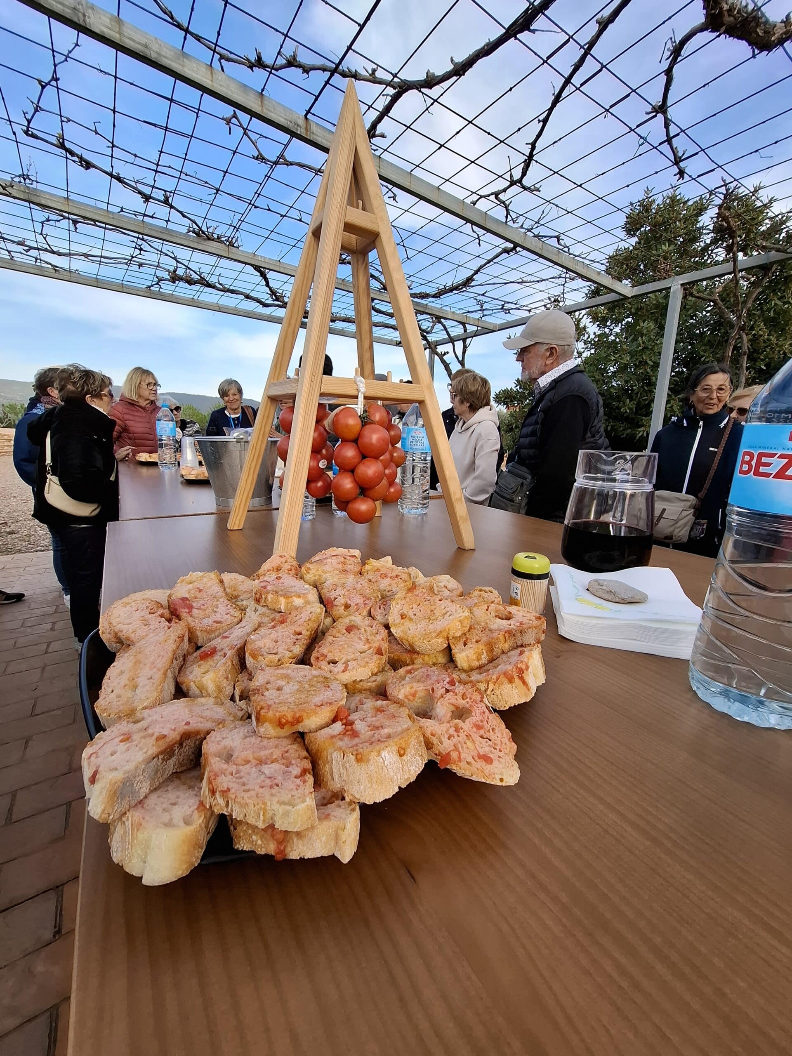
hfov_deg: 89.9
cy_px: 528
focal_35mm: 13
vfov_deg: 106.2
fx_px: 397
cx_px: 396
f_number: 2.2
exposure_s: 1/361
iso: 40
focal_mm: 1.74
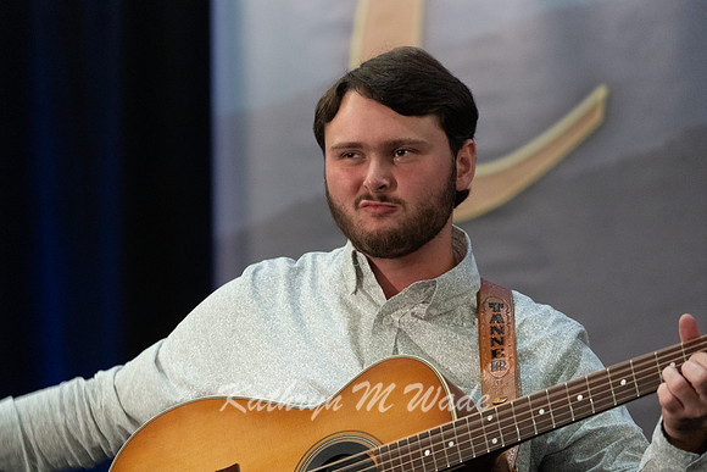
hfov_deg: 8.6
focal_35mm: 240
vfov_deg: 5.7
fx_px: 4714
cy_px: 236
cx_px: 354
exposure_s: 1/160
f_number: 6.3
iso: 6400
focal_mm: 240
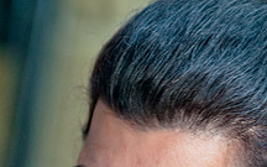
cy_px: 202
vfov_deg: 2.2
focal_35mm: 595
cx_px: 14
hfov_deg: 3.5
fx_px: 4332
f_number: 2.8
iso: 400
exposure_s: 1/125
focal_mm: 145
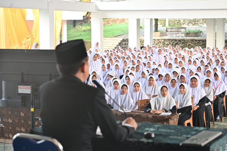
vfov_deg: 17.2
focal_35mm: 79
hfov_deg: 25.6
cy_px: 89
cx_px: 142
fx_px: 498
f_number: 4
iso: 800
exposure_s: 1/160
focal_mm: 63
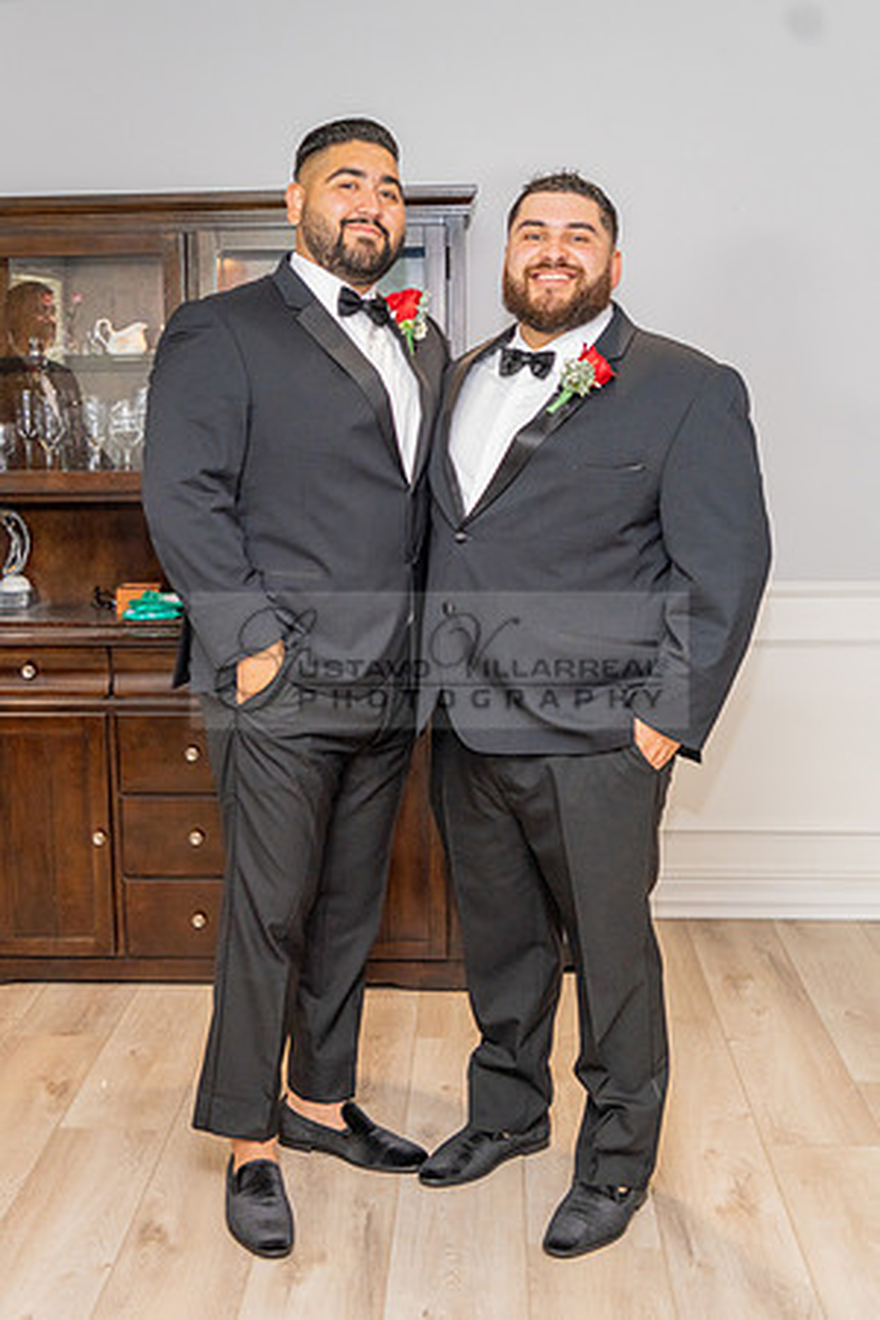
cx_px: 360
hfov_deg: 30.2
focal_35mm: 44
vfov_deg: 44.2
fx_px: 1624
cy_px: 662
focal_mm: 29
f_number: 4
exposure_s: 1/160
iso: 640
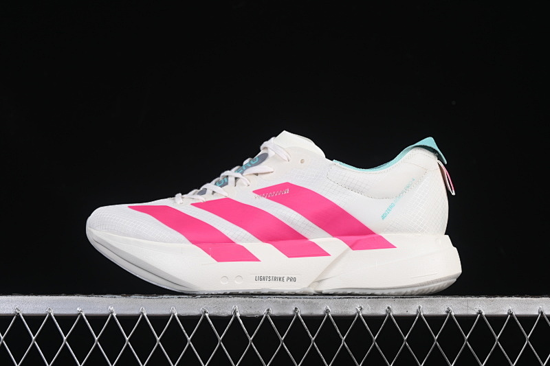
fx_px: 1146
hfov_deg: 27.0
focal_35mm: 75
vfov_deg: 18.2
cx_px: 275
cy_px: 183
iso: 160
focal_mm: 50
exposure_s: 1/80
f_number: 8
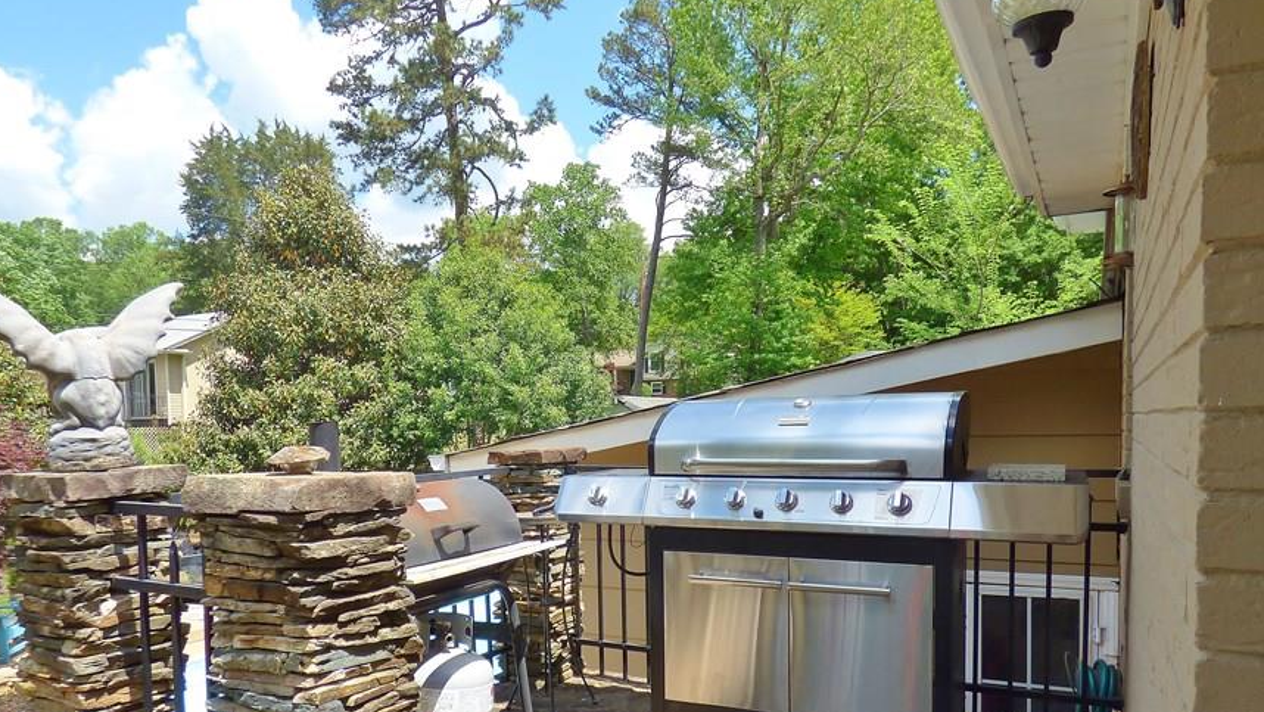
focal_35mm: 26
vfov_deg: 43.8
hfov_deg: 71.8
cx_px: 582
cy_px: 475
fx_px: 872
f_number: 2.8
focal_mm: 3.58
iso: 100
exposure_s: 1/1000
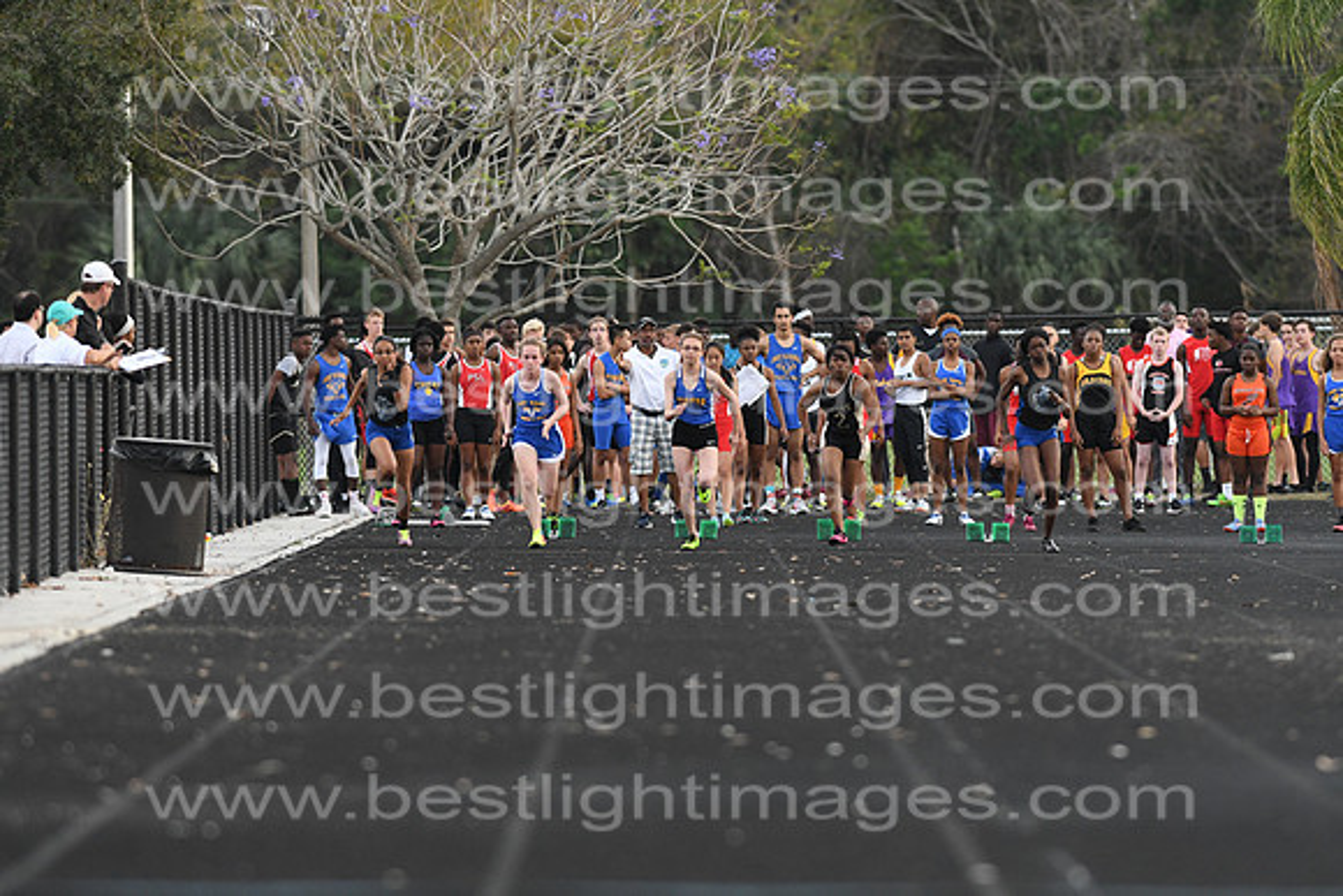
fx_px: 16791
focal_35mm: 450
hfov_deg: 4.6
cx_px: 672
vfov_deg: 3.1
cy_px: 448
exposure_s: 1/1600
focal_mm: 300
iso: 1600
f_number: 4
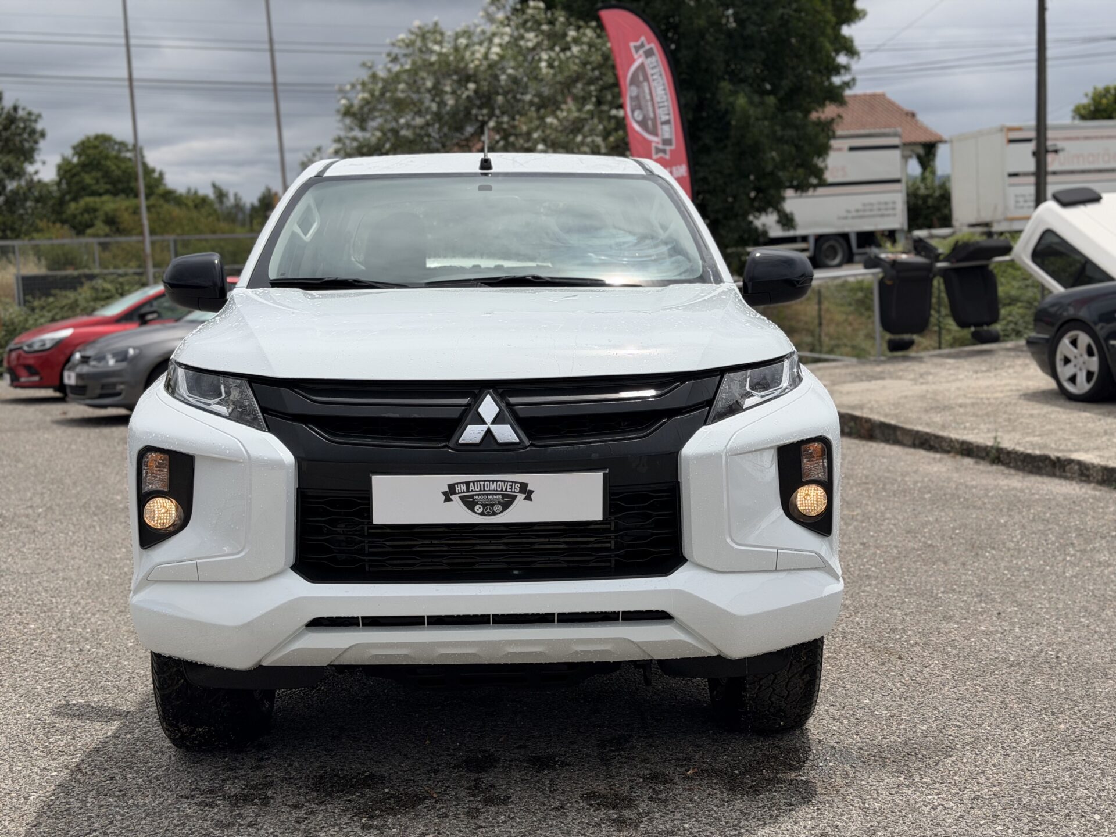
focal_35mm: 48
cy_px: 418
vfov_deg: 30.3
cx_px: 558
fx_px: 1547
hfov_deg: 39.7
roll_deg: +2.3
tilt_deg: -8.1
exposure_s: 1/11364
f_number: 1.78
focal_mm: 6.76
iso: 80
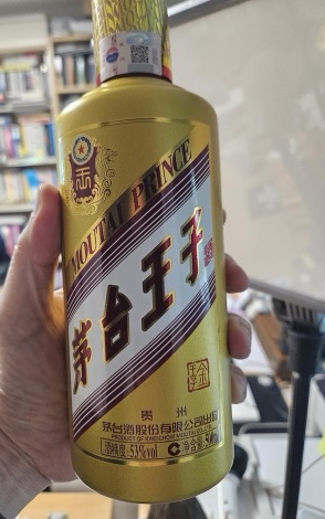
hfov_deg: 47.4
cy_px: 256
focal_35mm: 26
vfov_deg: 70.4
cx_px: 133
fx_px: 368
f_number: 1.8
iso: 800
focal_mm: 5
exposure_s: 1/120
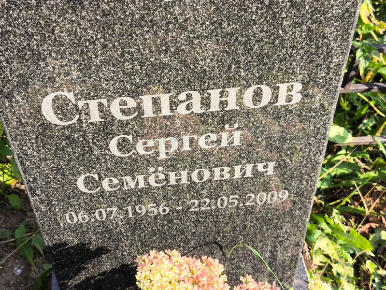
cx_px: 193
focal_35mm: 50
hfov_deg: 38.2
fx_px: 558
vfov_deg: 29.1
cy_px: 145
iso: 50
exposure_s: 1/295
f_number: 1.7
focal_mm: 4.71
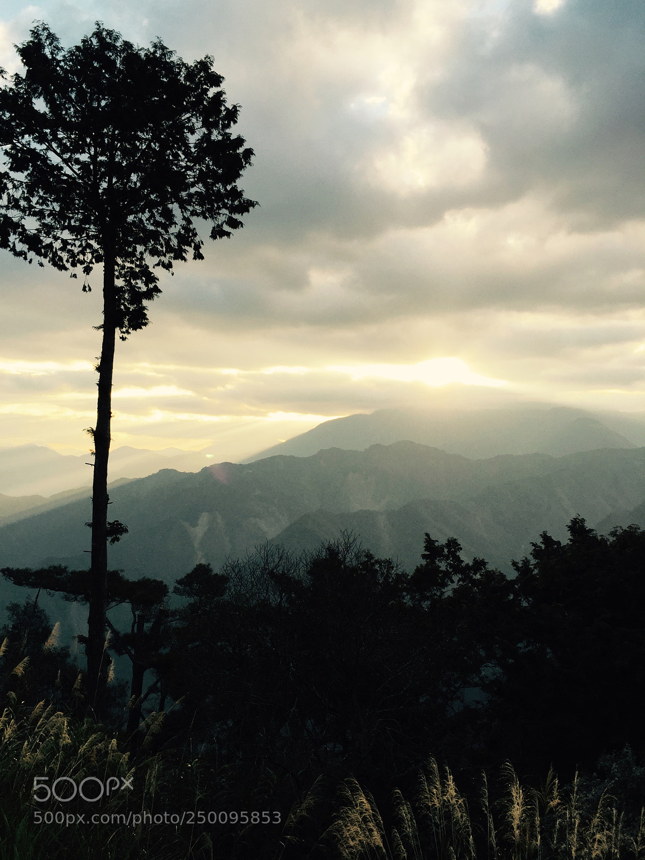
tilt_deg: +4.6
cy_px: 430
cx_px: 322
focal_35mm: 29
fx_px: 720
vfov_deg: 61.7
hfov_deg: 48.2
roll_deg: -0.4
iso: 32
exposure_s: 1/501
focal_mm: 4.15
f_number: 2.2
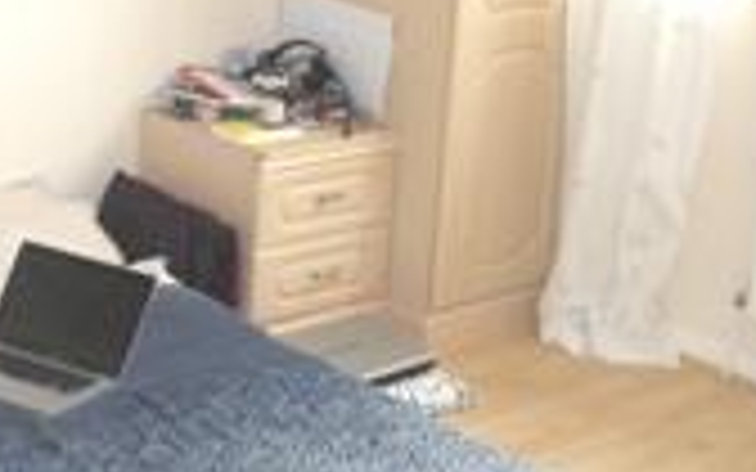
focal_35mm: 79
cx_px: 176
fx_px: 1628
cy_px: 157
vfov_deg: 16.5
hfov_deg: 25.8
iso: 119
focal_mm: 5
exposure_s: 1/59.6
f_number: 3.5
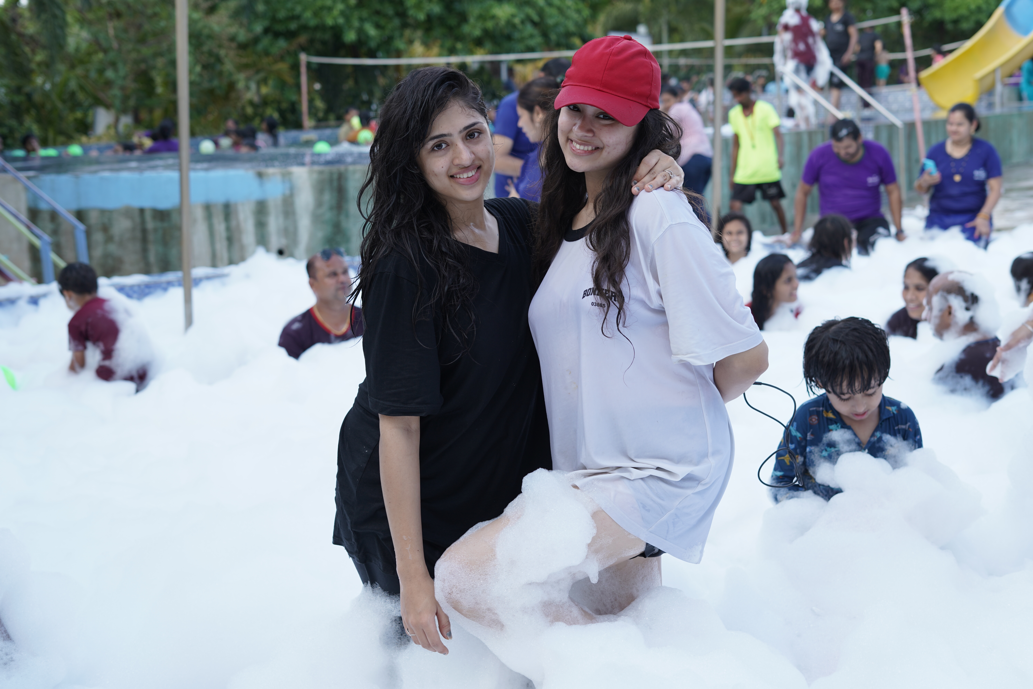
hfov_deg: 39.6
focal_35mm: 50
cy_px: 344
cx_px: 516
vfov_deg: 27.0
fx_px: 1435
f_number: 4
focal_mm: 50
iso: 160
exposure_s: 1/160
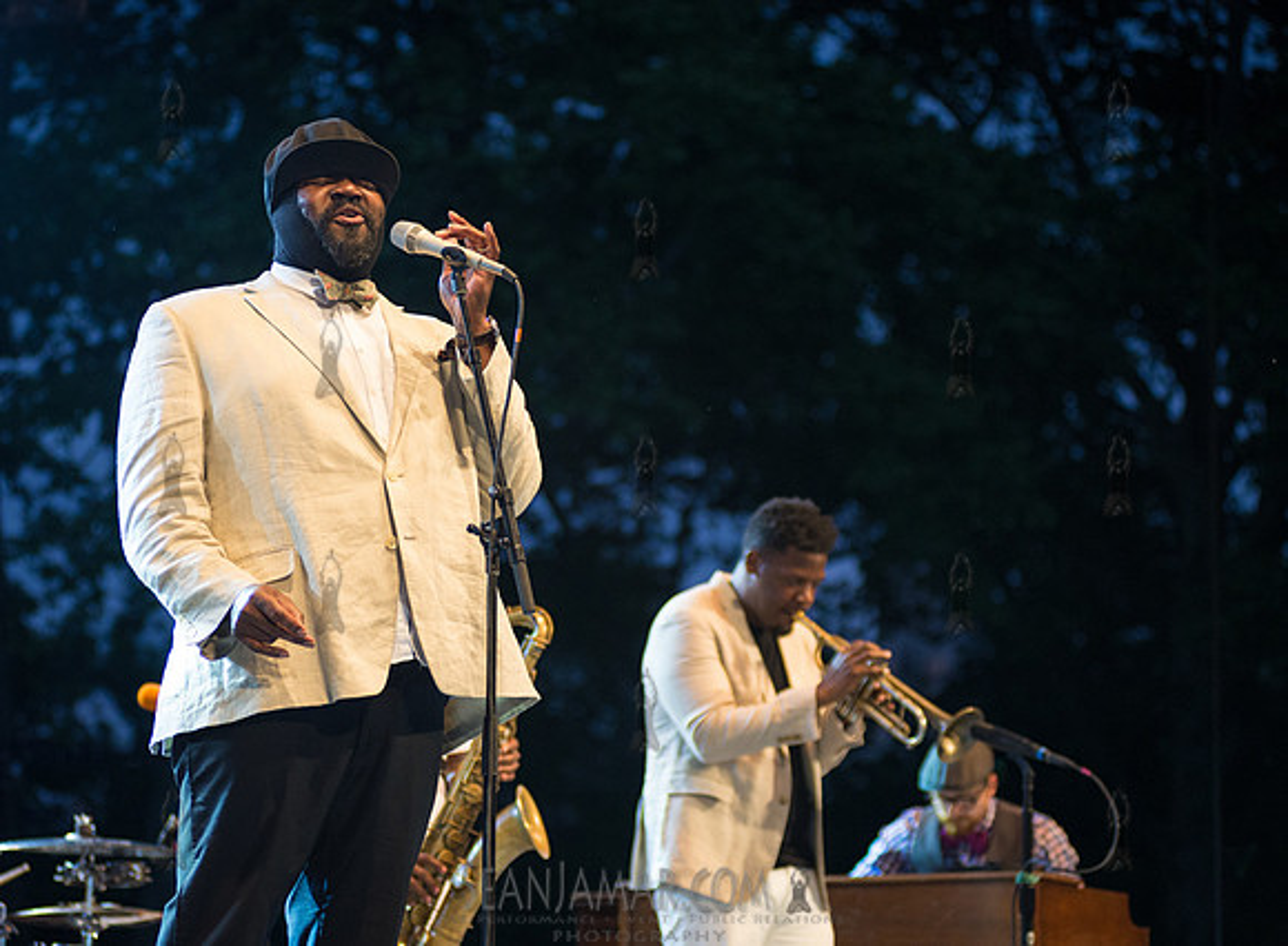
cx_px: 537
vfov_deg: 16.1
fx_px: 3338
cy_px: 501
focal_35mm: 90
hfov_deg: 21.8
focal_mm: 80
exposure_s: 1/500
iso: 1600
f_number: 3.2
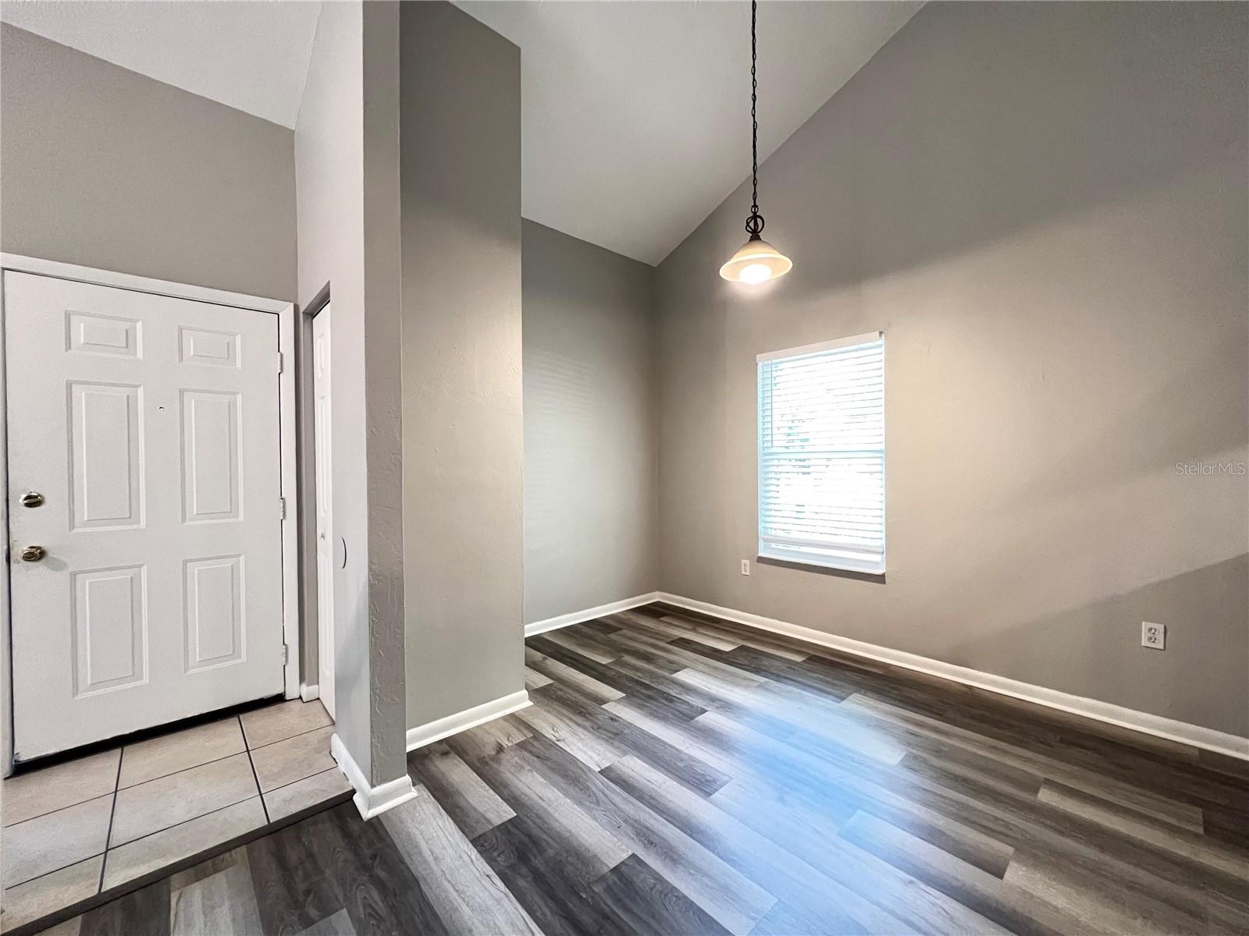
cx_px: 624
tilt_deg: -0.5
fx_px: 469
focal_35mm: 13
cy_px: 468
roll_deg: +0.2
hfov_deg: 106.2
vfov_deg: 89.9
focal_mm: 1.57
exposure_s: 1/60
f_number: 1.8
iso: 640
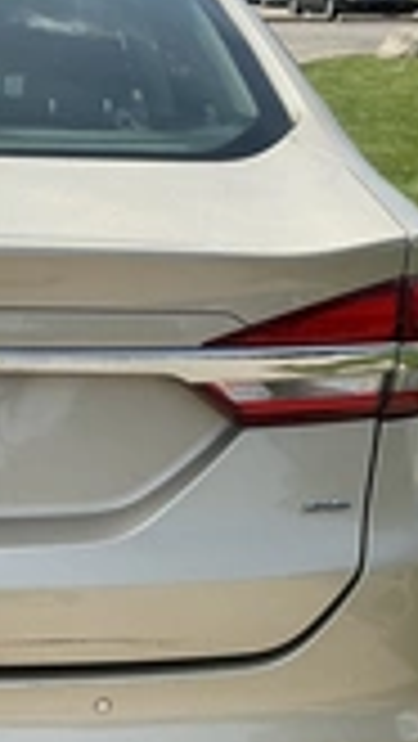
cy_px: 427
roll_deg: +0.2
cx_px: -54
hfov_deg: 15.8
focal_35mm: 74
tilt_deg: -16.3
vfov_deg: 28.5
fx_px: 1456
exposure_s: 1/1786
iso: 25
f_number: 1.8
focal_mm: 3
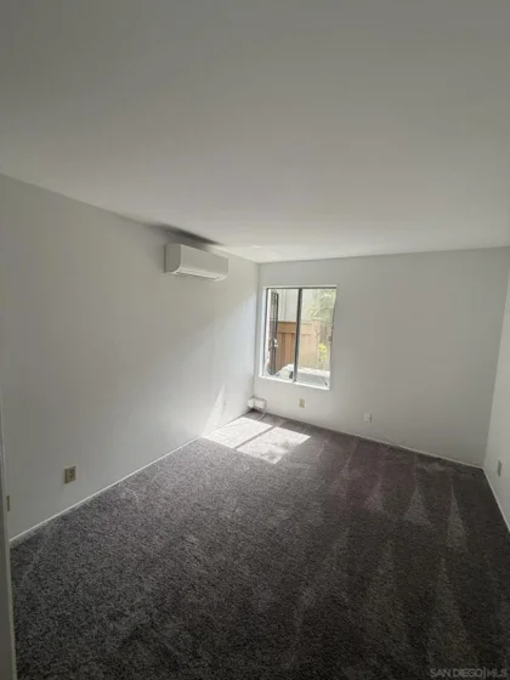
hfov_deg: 85.7
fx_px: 275
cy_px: 340
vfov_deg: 102.1
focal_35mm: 14
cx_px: 255
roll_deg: -2.4
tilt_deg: -3.9
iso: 50
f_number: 2.2
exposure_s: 1/249
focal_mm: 2.22
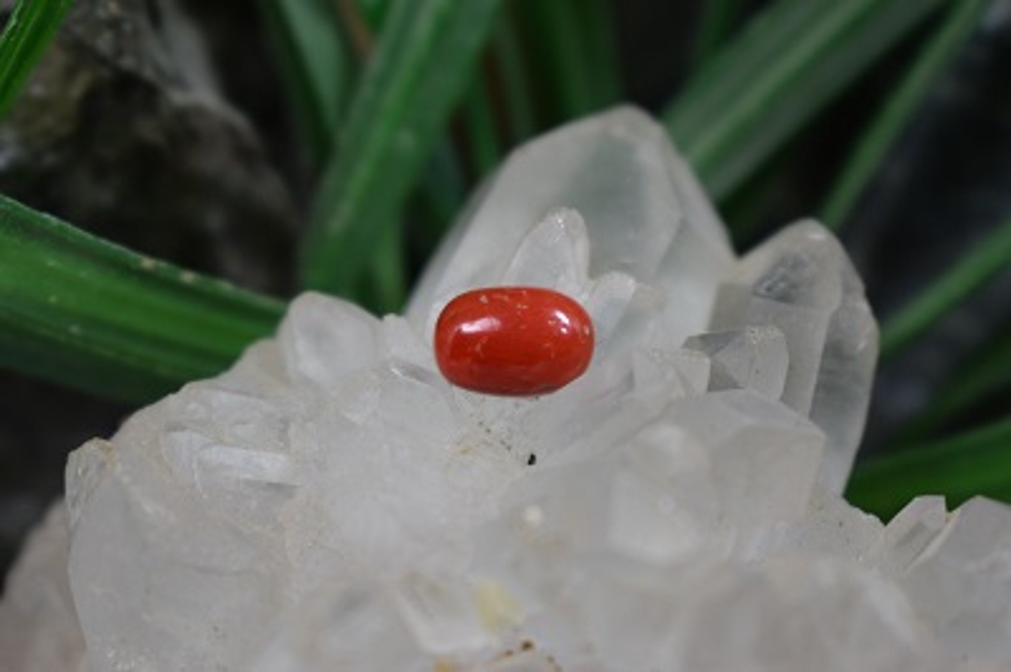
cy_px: 336
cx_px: 506
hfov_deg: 26.0
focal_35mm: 78
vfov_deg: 17.5
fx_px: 2189
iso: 400
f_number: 5.6
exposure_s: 1/80
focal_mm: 52
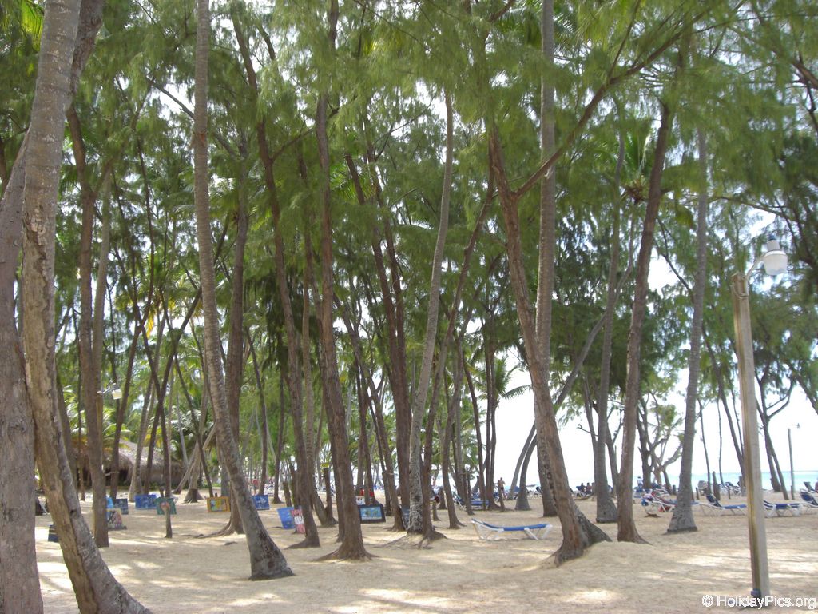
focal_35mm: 38
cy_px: 307
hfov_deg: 49.0
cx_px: 409
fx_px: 898
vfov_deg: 37.7
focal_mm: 6.2
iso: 64
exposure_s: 1/250
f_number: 2.7
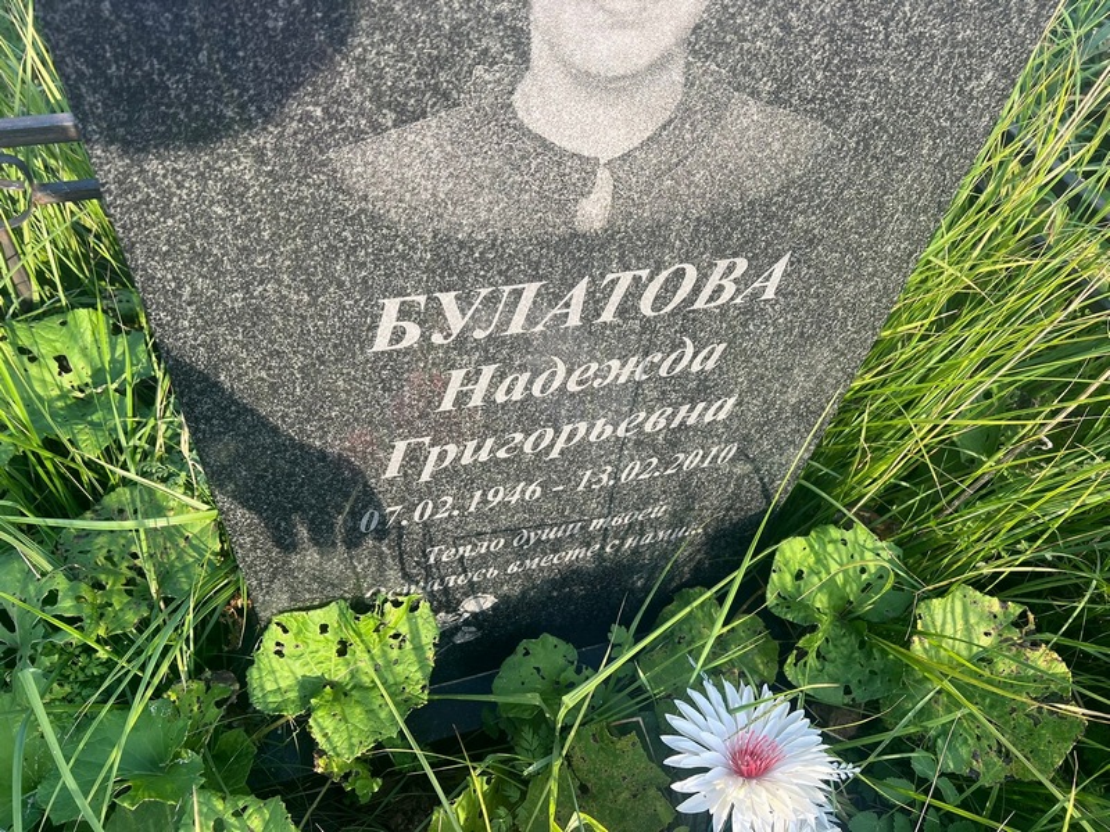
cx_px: 555
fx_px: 834
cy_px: 416
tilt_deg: -48.6
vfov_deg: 53.1
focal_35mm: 26
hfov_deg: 67.3
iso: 50
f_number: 1.5
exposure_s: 1/421
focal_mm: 5.7
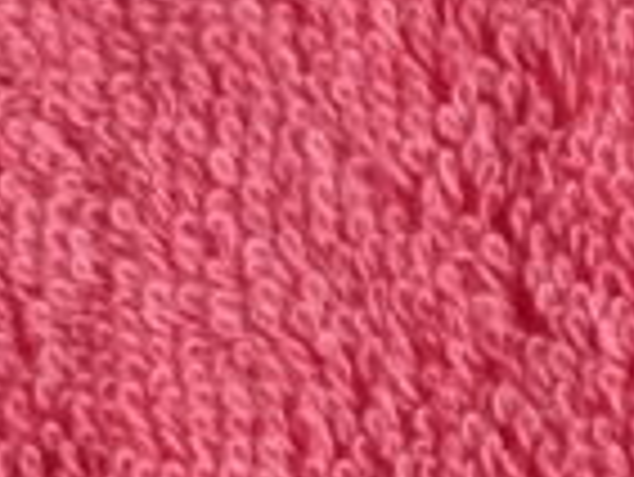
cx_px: 252
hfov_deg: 9.8
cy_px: 986
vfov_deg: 7.1
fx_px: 3703
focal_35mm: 202
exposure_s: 1/60
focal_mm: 6.1
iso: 400
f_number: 2.8
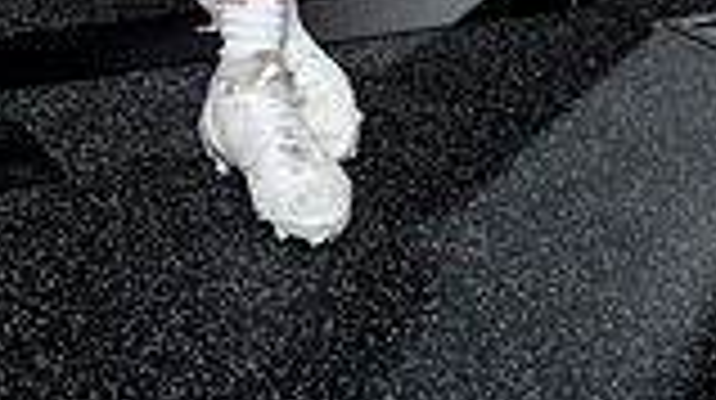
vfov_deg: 10.7
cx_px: 144
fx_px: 1802
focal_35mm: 95
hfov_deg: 22.2
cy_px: -593
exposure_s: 1/250
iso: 640
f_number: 9
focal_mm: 32
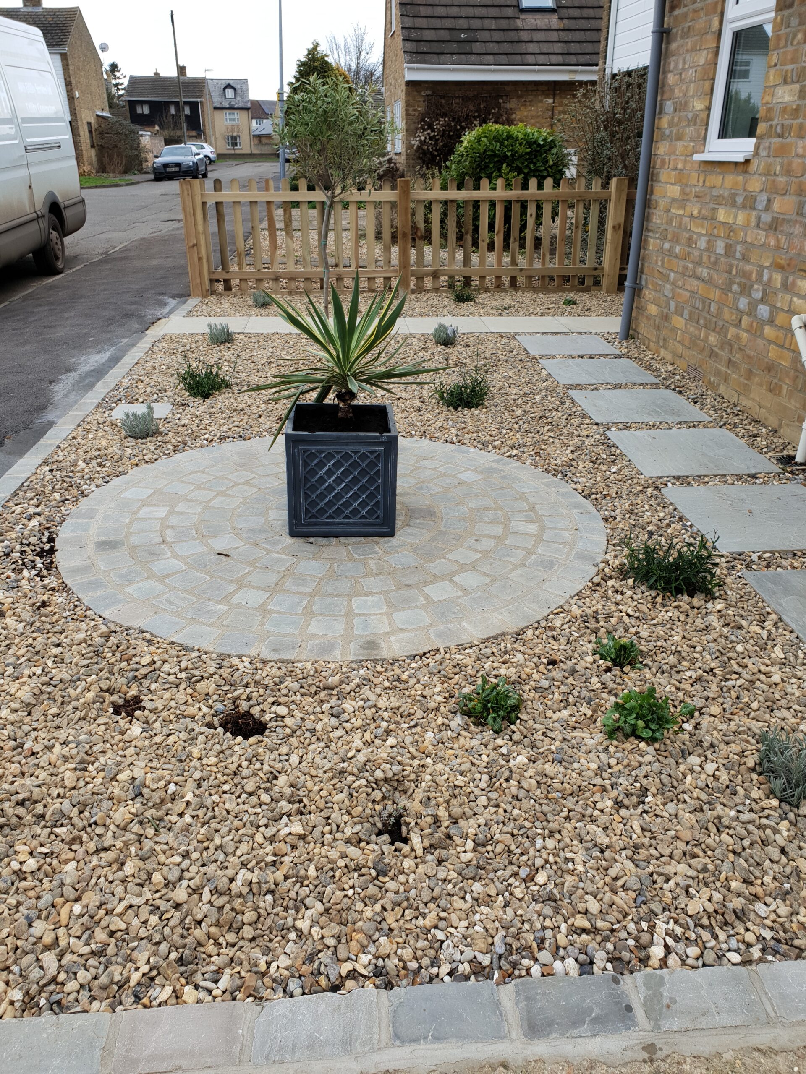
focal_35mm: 26
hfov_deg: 53.1
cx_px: 403
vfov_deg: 67.3
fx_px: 807
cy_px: 537
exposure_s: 1/120
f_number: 2.4
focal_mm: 4.3
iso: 50
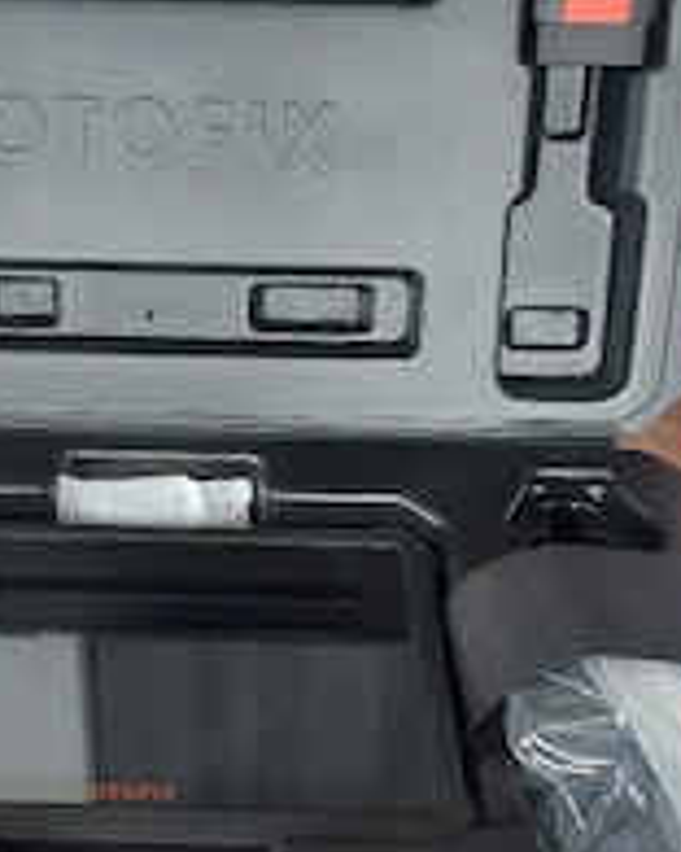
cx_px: 214
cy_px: 520
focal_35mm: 48
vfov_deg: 38.6
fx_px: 1209
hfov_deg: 31.2
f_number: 1.8
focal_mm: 5.23
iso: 500
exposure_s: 1/23
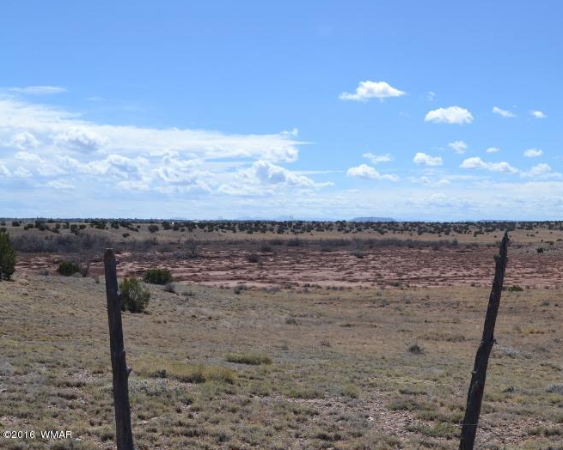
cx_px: 342
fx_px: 916
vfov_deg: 27.6
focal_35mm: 55
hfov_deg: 34.0
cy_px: 224
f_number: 9
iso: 100
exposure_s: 1/320
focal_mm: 32
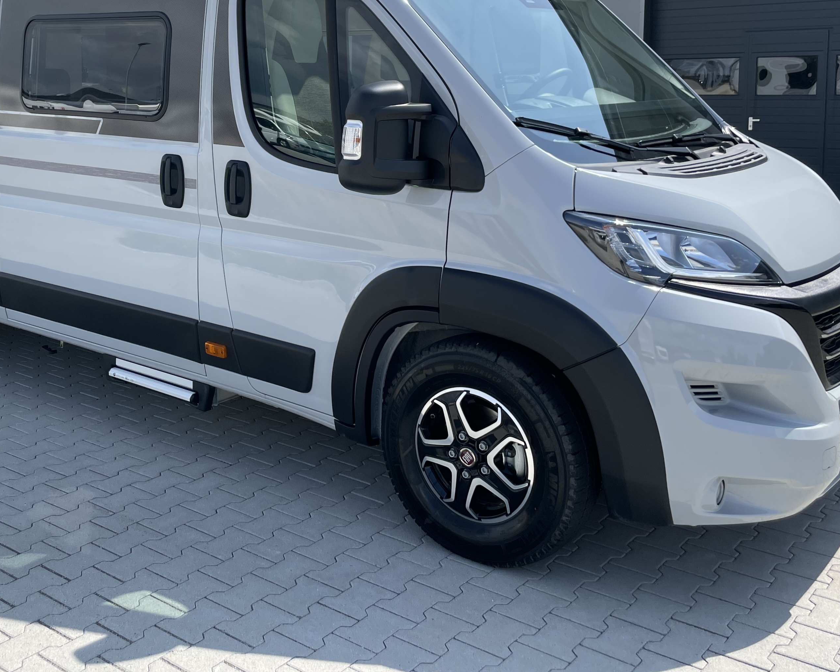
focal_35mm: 40
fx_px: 995
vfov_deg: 36.6
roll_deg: -0.1
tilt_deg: -4.8
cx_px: 287
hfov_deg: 45.2
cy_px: 181
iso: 32
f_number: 1.6
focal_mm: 4.2
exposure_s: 1/2451
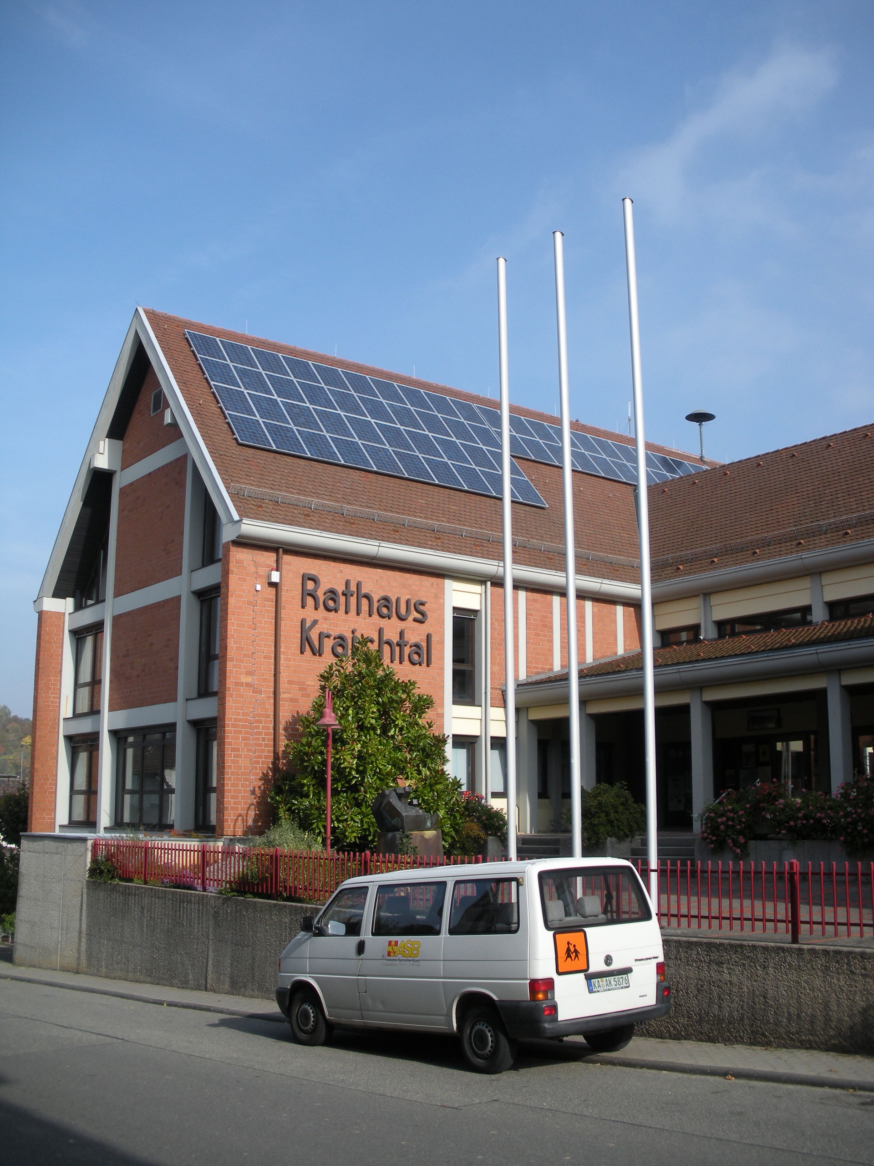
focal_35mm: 36
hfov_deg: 39.7
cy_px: 583
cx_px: 437
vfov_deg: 51.4
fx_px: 1212
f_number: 3.5
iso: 64
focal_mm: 6.3
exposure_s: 1/561
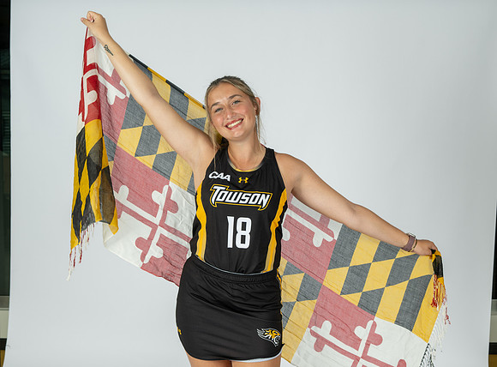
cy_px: 207
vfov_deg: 22.2
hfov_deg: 29.8
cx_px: 280
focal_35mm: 65
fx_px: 933
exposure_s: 1/200
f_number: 9
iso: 160
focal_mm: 46
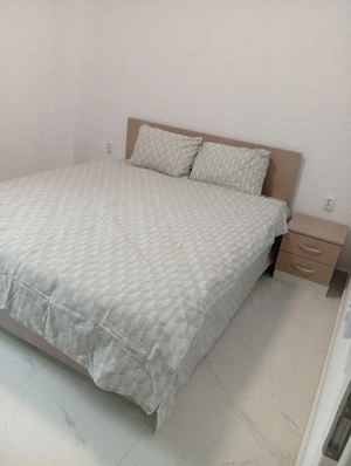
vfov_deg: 65.2
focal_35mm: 27
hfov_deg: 51.5
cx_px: 176
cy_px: 233
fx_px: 364
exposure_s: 1/33.4
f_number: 1.8
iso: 284
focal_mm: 3.84
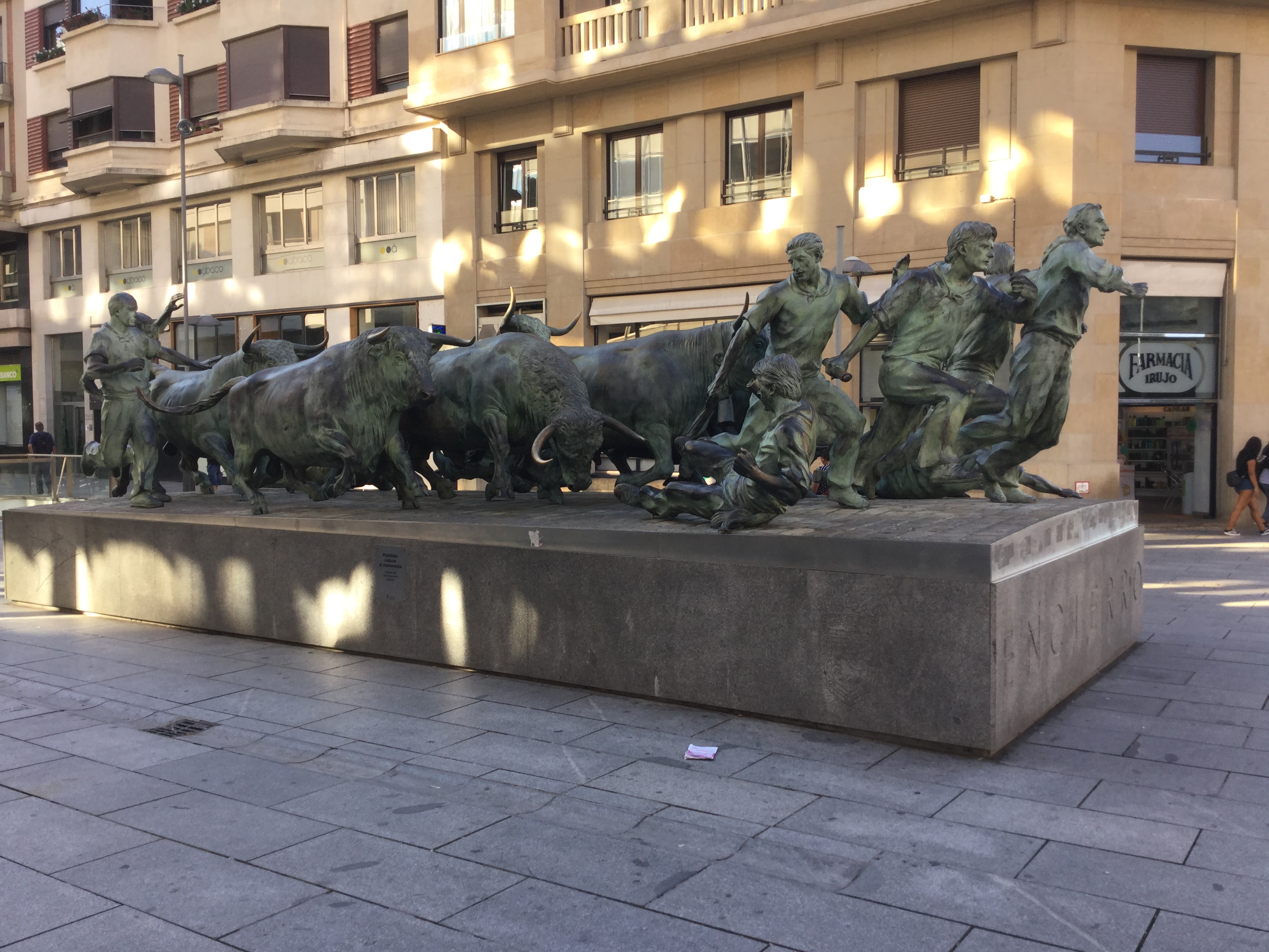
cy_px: 476
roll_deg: -0.2
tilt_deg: -2.3
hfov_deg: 58.4
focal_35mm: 31
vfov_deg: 45.4
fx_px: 1136
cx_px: 634
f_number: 2.4
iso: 25
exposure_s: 1/165
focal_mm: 3.3
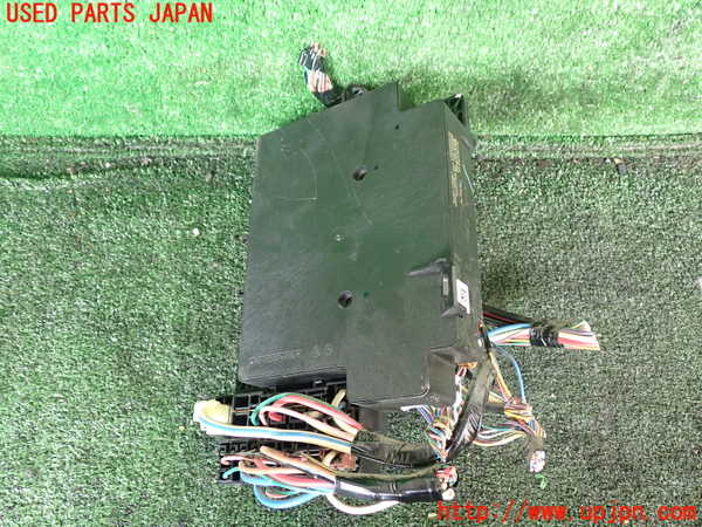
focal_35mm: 30
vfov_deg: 46.8
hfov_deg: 60.0
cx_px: 351
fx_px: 608
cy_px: 264
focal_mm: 5.4
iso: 320
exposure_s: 1/30
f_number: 2.3
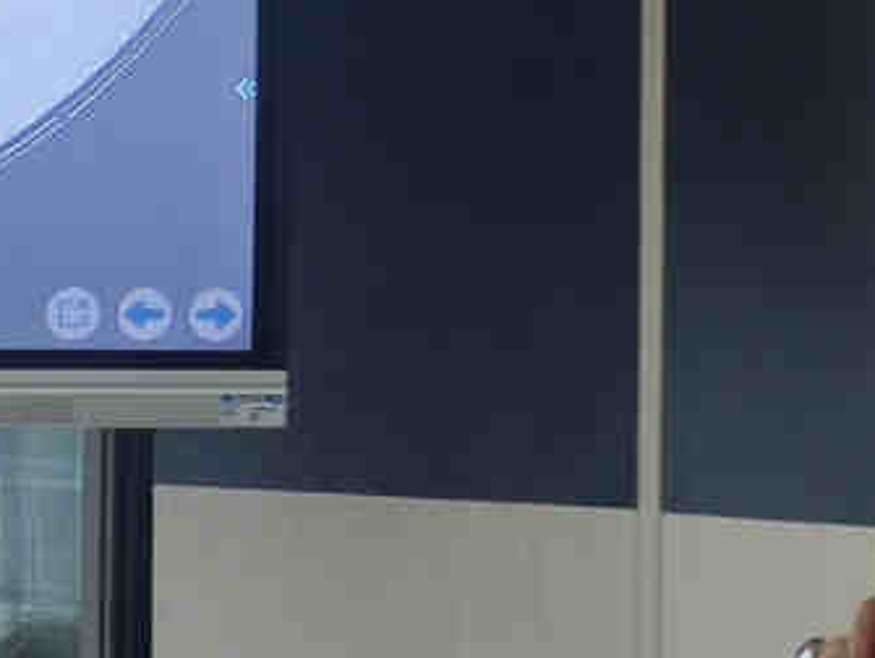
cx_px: 721
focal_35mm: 186
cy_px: 78
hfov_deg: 10.6
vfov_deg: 8.0
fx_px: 4707
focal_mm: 4.77
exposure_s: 1/50
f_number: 1.75
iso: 174
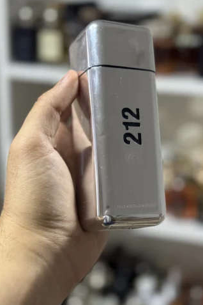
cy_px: 133
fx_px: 507
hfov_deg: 22.6
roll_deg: -2.4
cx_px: 128
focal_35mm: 60
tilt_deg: -15.5
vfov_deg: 33.4
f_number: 1.78
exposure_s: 1/50
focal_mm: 6.76
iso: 160
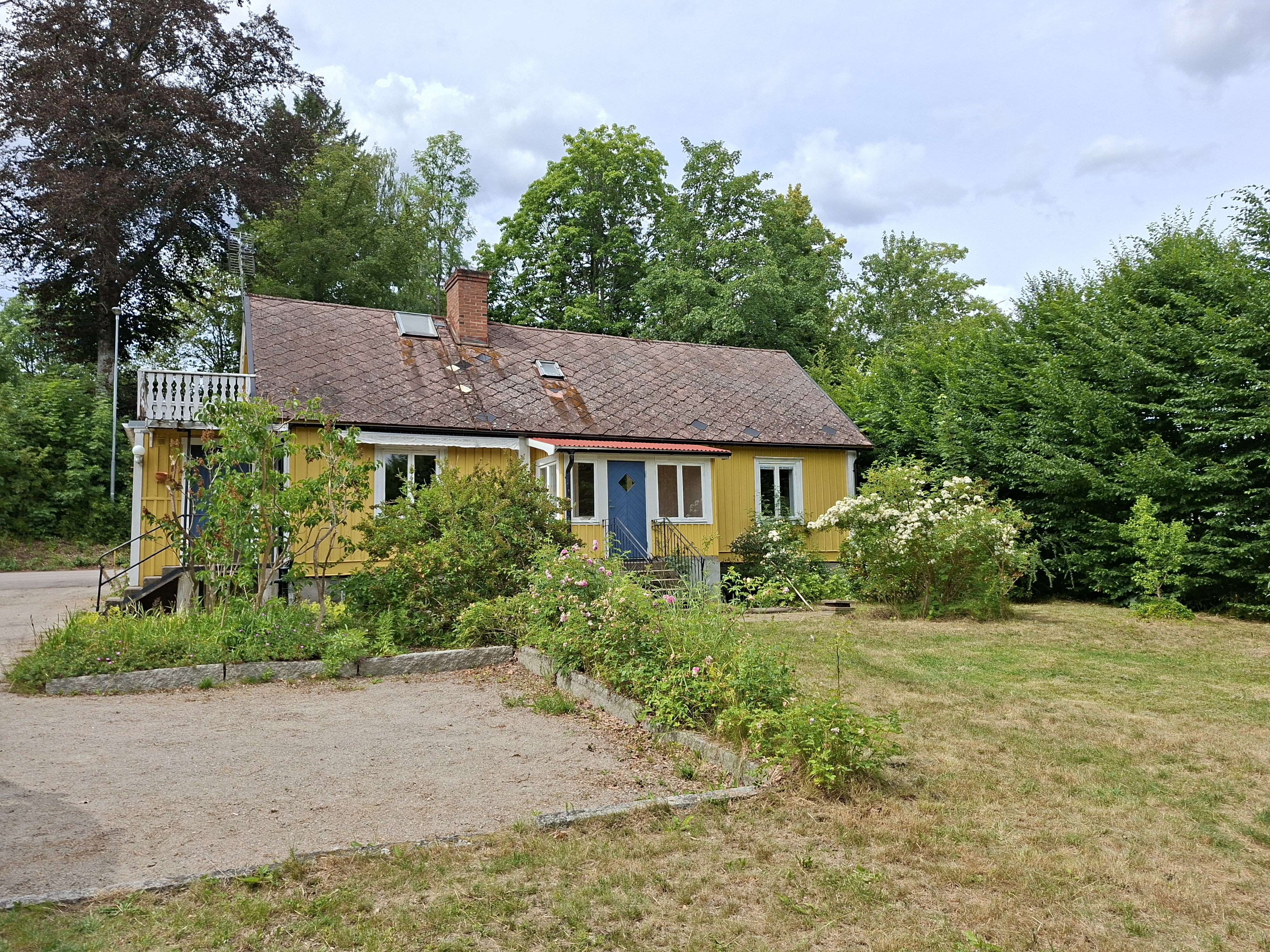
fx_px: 844
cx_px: 635
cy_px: 476
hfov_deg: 73.9
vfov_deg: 58.9
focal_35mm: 23
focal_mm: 5.54
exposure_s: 1/2155
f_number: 1.8
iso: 50
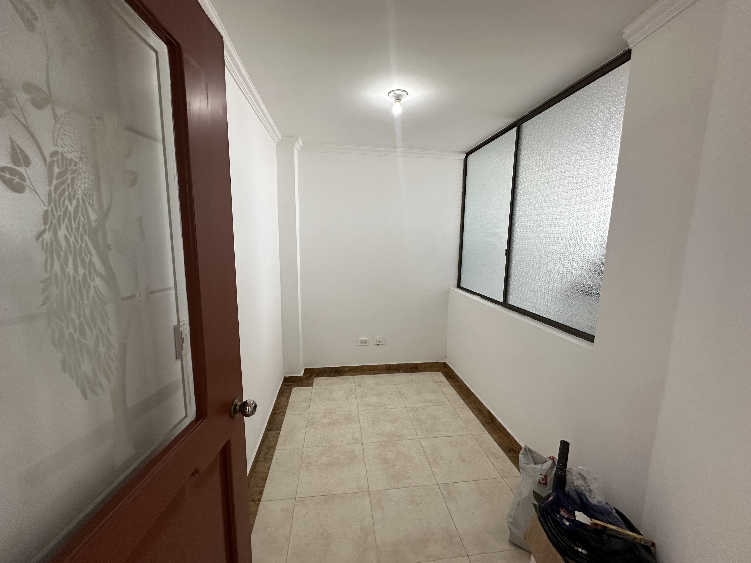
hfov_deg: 102.1
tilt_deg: -8.1
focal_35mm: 14
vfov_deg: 85.7
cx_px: 376
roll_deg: -1.0
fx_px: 304
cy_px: 282
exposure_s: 1/120
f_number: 2.2
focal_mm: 2.22
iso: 200
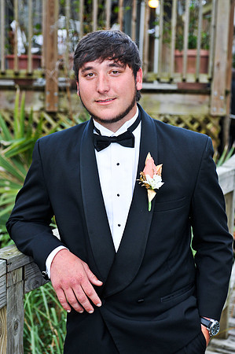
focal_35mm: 70
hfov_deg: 19.4
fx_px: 687
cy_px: 177
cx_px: 118
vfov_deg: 28.9
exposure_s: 1/160
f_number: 5.6
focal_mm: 70
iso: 320
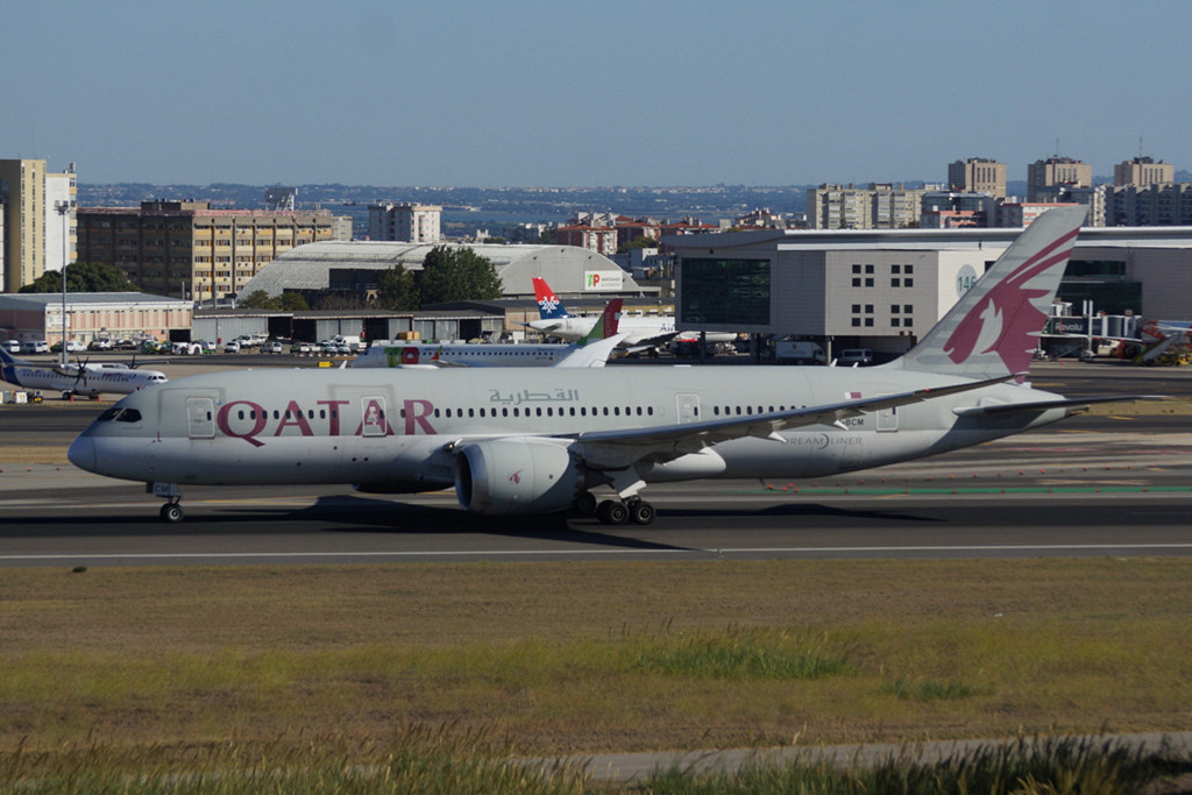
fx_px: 4967
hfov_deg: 13.7
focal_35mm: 150
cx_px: 596
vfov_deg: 9.2
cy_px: 398
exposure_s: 1/1250
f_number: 5.6
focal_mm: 100
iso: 100
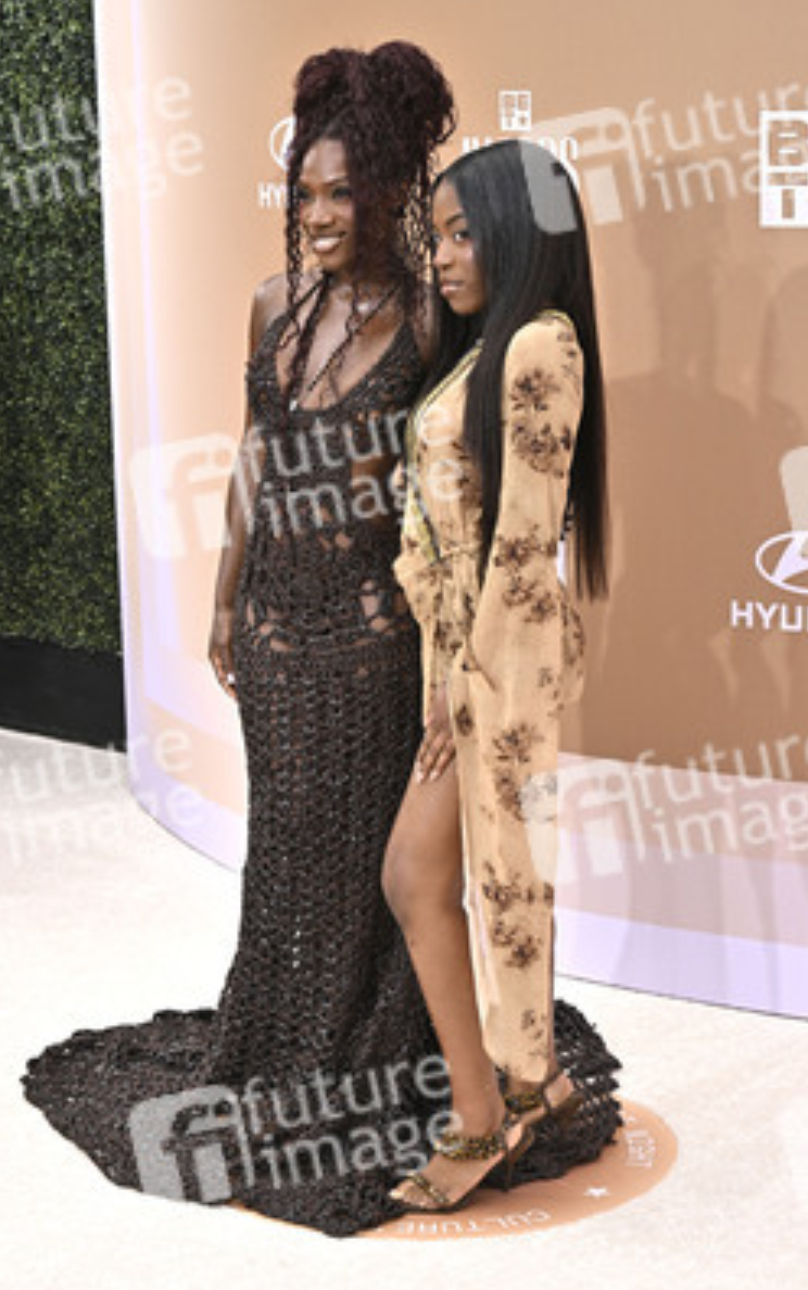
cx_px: 391
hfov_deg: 17.4
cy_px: 645
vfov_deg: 27.5
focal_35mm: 75
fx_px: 2639
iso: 400
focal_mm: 73
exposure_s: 1/320
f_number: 9
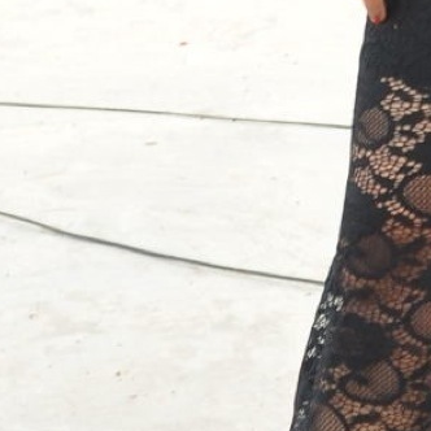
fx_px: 3413
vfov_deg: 7.1
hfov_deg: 7.2
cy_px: -228
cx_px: 537
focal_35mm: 242
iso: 400
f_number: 7.1
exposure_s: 1/125
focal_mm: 35
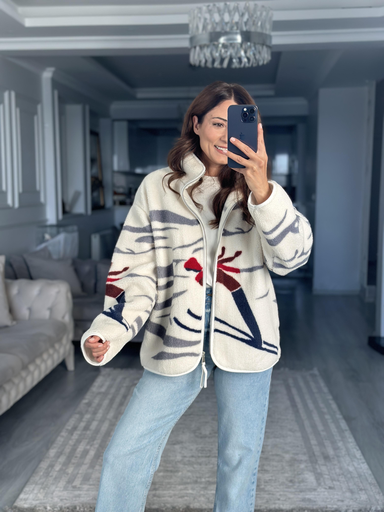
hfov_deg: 30.3
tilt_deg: -15.9
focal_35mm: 48
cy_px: 256
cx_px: 192
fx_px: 710
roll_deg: +0.4
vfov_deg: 39.7
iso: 80
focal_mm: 6.86
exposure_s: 1/308
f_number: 1.78
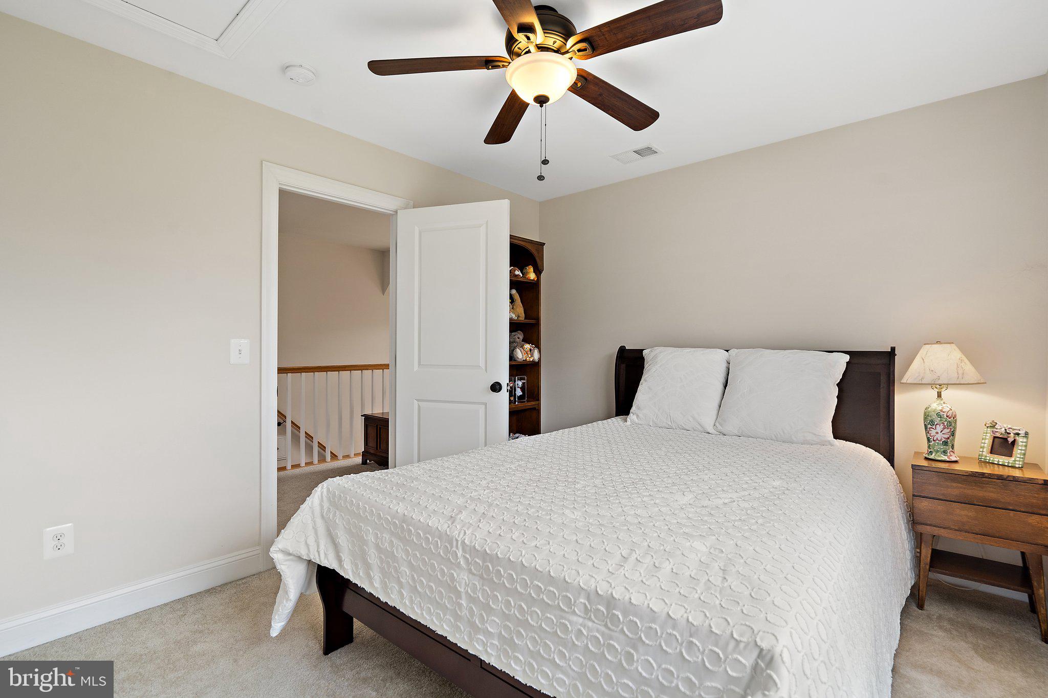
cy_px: 349
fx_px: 466
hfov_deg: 96.7
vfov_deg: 73.7
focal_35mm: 16
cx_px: 524
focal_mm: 16
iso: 400
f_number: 8
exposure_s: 1/6
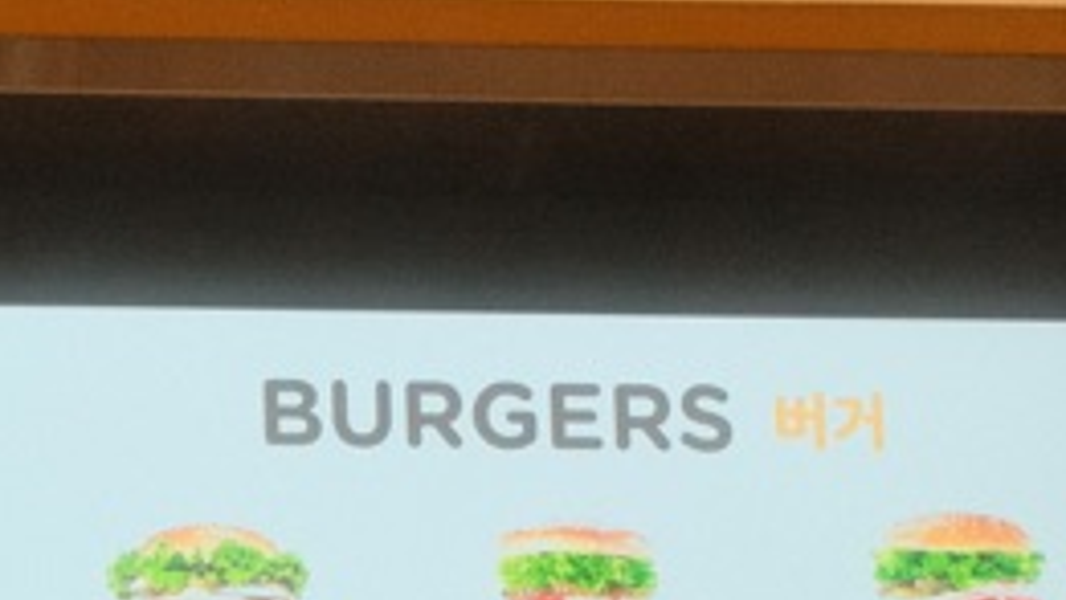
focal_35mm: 178
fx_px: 5033
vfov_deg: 6.8
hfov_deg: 11.7
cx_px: -335
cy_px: 816
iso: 4000
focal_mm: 24.8
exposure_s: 1/60
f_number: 10
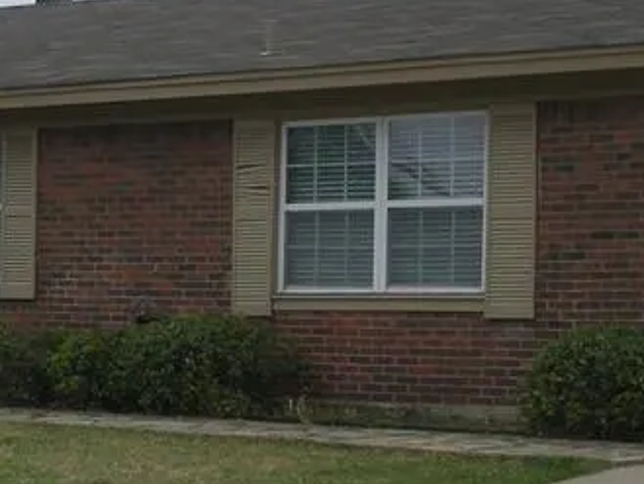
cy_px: 196
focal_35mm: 109
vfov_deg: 13.6
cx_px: 235
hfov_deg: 18.0
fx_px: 2029
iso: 72
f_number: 5.7
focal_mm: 5.7
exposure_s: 1/303
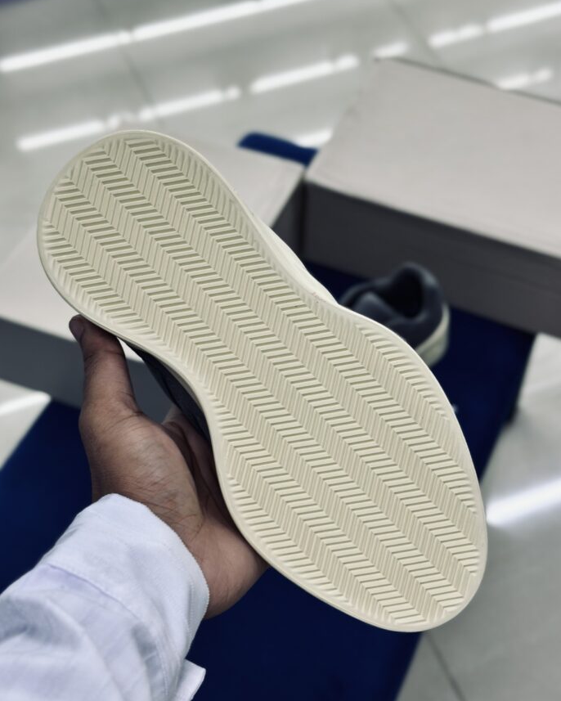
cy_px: 364
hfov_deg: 29.7
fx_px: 1058
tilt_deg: -50.8
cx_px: 285
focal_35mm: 51
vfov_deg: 36.6
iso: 64
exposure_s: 1/129
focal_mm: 6.86
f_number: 1.78
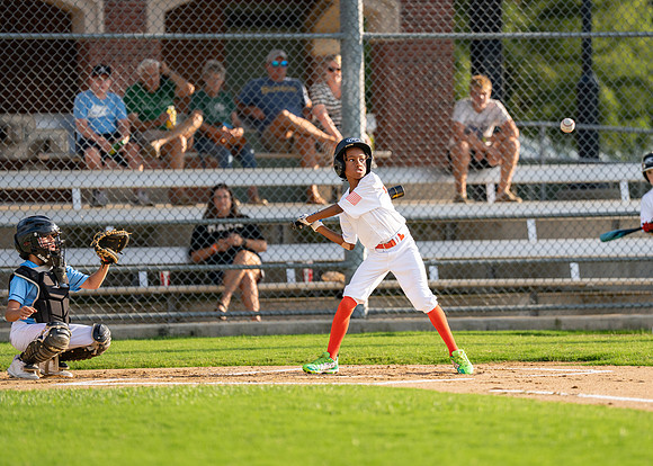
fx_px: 4731
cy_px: 211
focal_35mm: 255
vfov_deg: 5.6
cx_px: 363
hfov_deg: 7.9
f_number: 2.8
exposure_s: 1/4000
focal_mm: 200
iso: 400
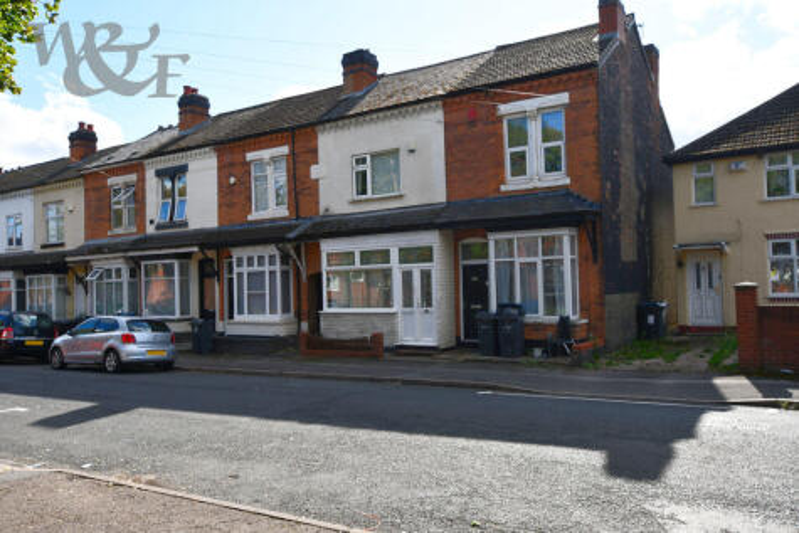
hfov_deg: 61.9
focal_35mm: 30
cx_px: 400
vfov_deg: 43.6
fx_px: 666
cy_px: 266
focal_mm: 20
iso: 100
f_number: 7.1
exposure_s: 1/200
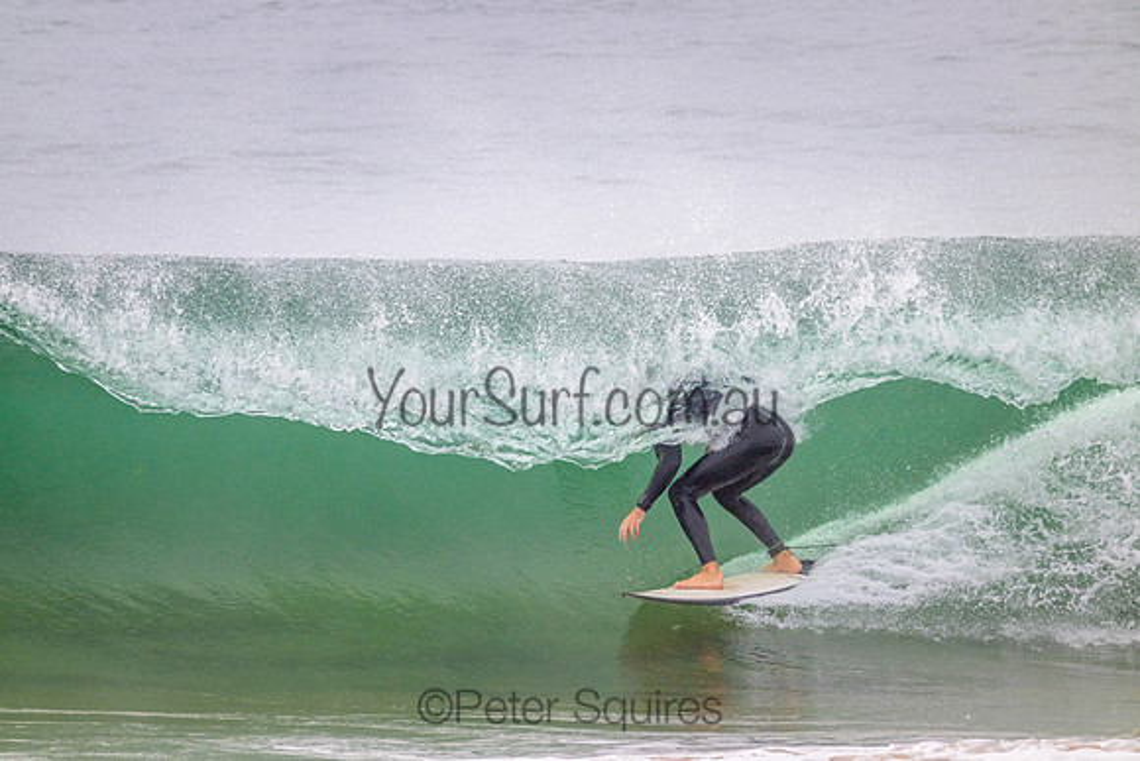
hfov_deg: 2.6
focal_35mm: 800
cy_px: 380
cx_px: 570
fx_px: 25338
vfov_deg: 1.7
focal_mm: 800
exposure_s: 1/2000
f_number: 11
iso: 1600
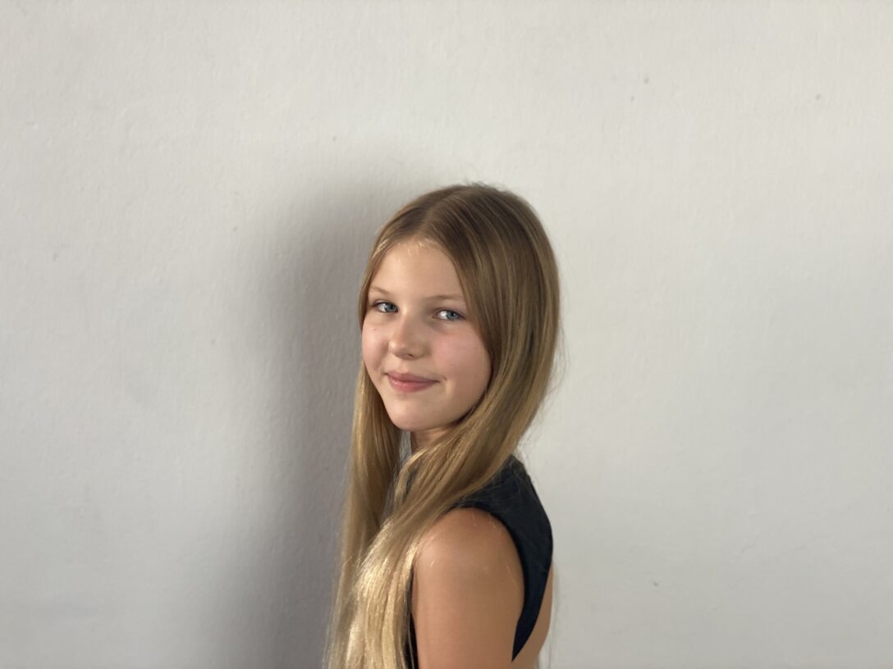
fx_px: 1341
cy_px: 334
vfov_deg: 28.0
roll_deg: -1.5
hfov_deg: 36.8
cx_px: 446
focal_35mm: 52
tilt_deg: -3.6
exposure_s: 1/100
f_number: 2
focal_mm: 6
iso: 80
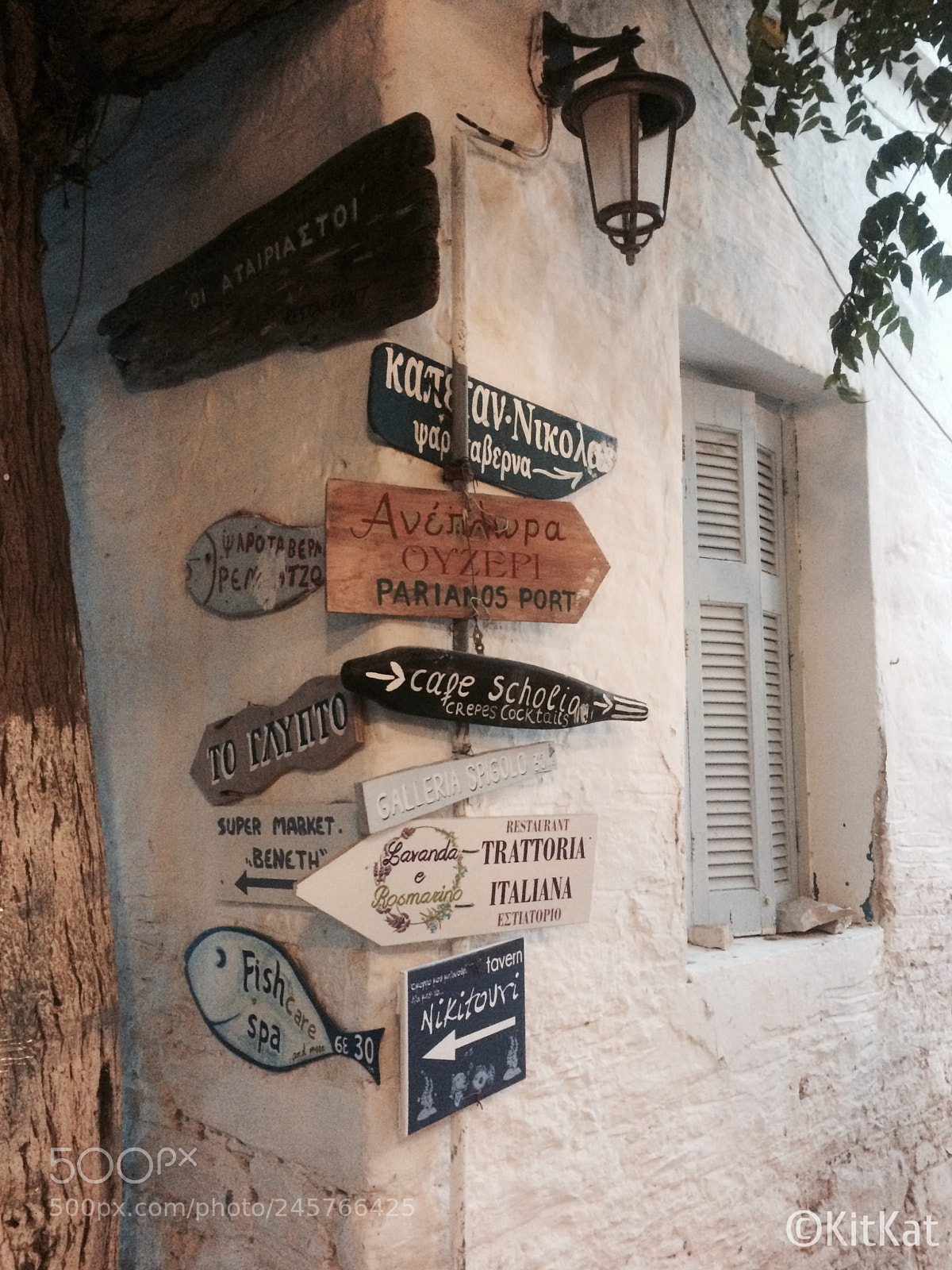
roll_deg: +0.2
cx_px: 476
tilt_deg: +7.0
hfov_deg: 48.2
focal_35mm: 29
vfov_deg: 61.7
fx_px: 1063
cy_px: 635
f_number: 2.2
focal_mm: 4.15
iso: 400
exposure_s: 1/17
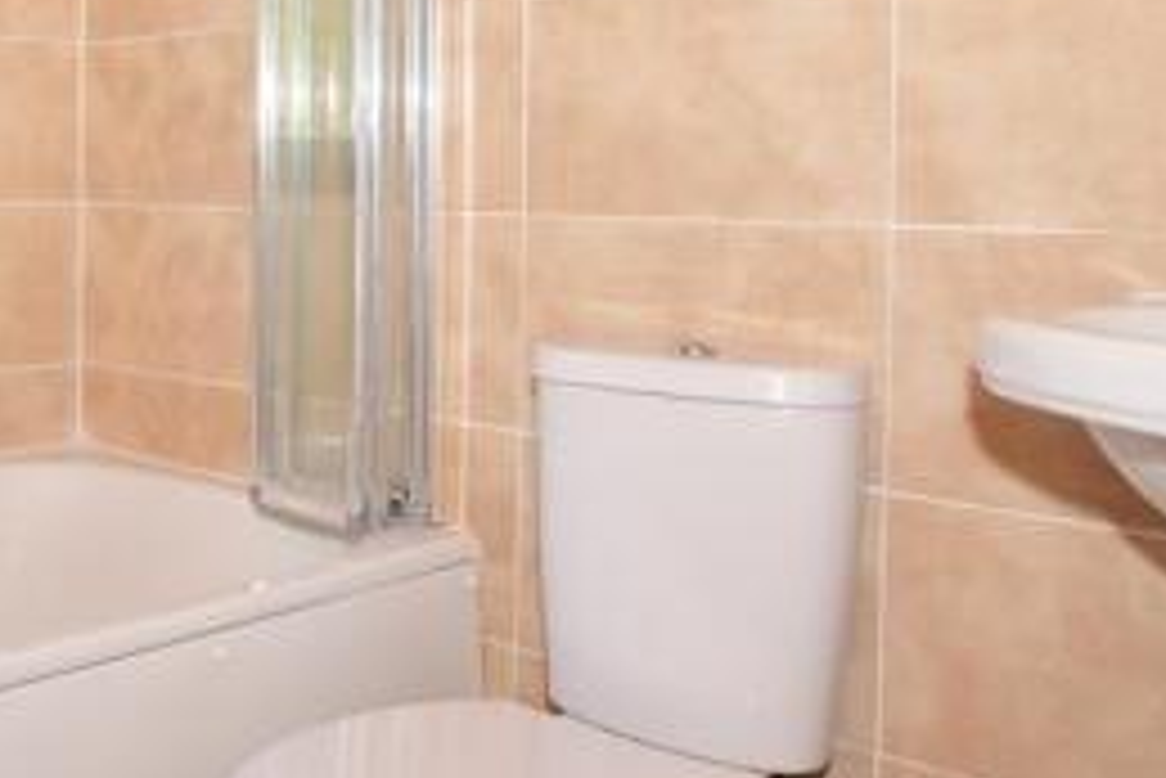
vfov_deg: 34.3
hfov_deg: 45.5
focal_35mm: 38
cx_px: 99
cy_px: 191
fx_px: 1231
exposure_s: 1/100
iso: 200
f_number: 5
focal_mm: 10
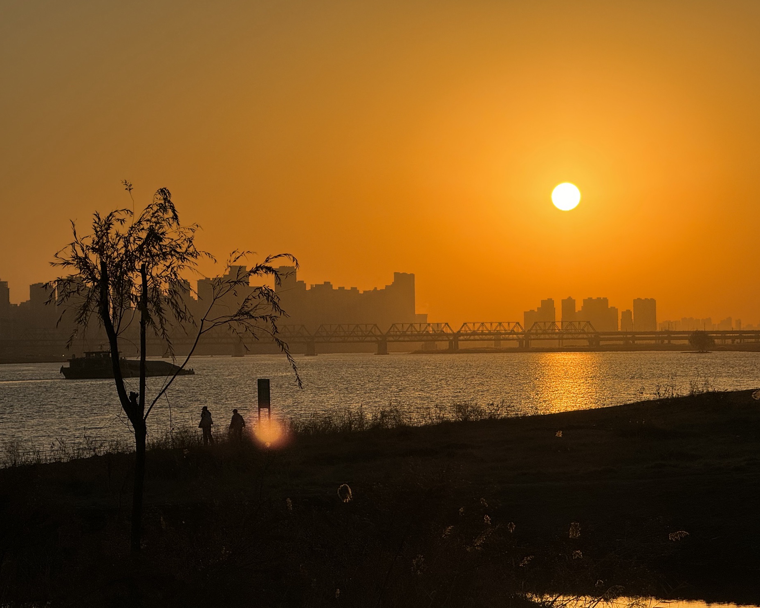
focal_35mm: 126
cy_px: 302
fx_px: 2834
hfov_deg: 15.3
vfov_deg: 12.2
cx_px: 406
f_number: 2.8
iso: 50
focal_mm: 15.66
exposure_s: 1/6289
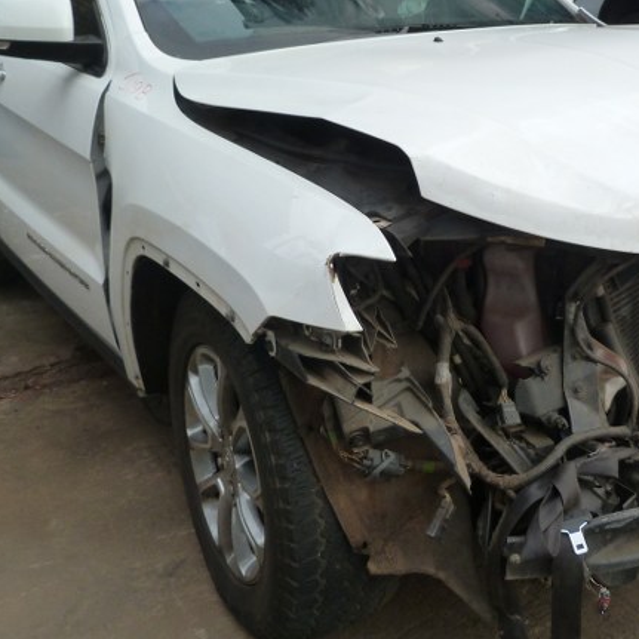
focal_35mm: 41
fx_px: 856
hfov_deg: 40.7
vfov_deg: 40.6
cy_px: 230
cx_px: 397
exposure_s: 1/100
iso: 125
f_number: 4
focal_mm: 4.5
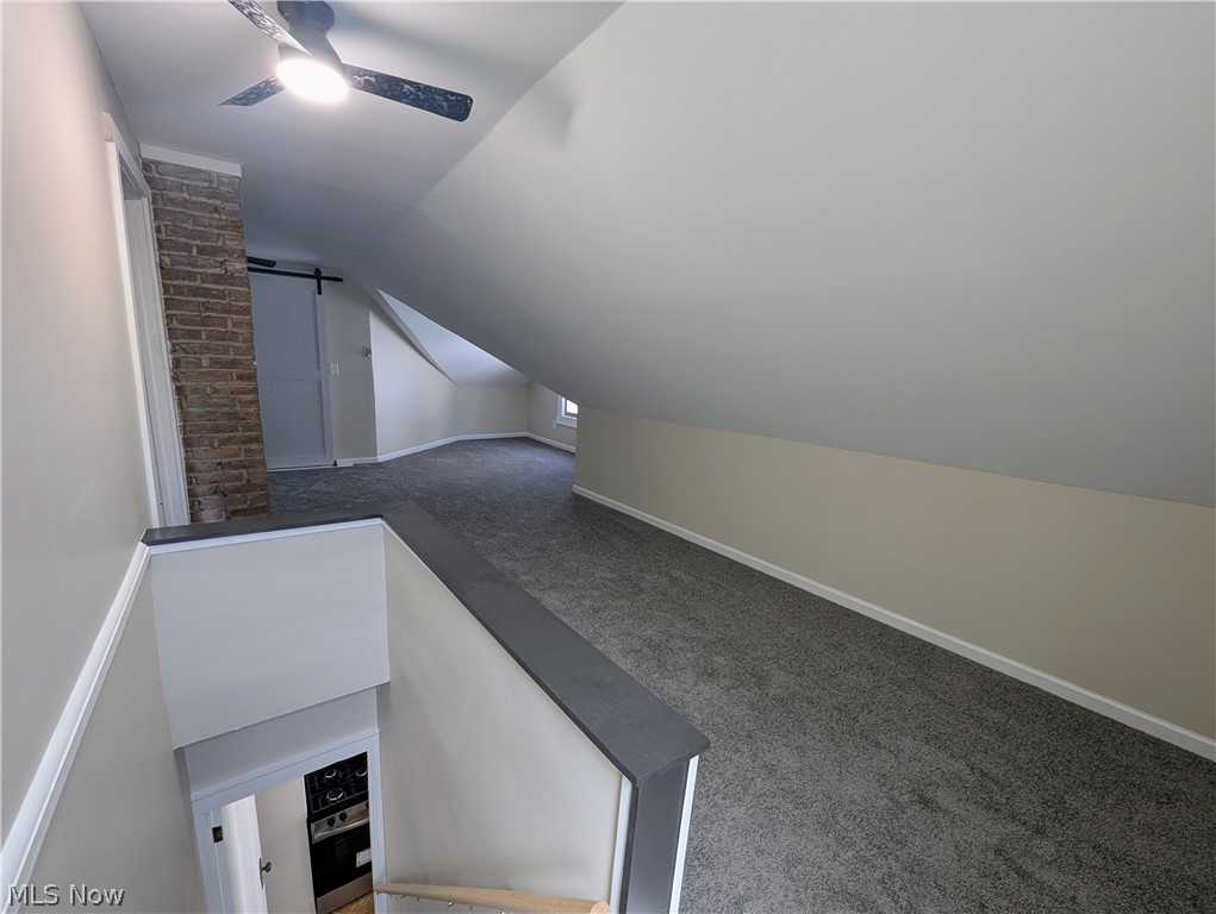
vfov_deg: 90.0
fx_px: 457
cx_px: 608
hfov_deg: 106.1
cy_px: 457
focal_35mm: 13
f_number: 2.2
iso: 54
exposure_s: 1/23.8
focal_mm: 1.95
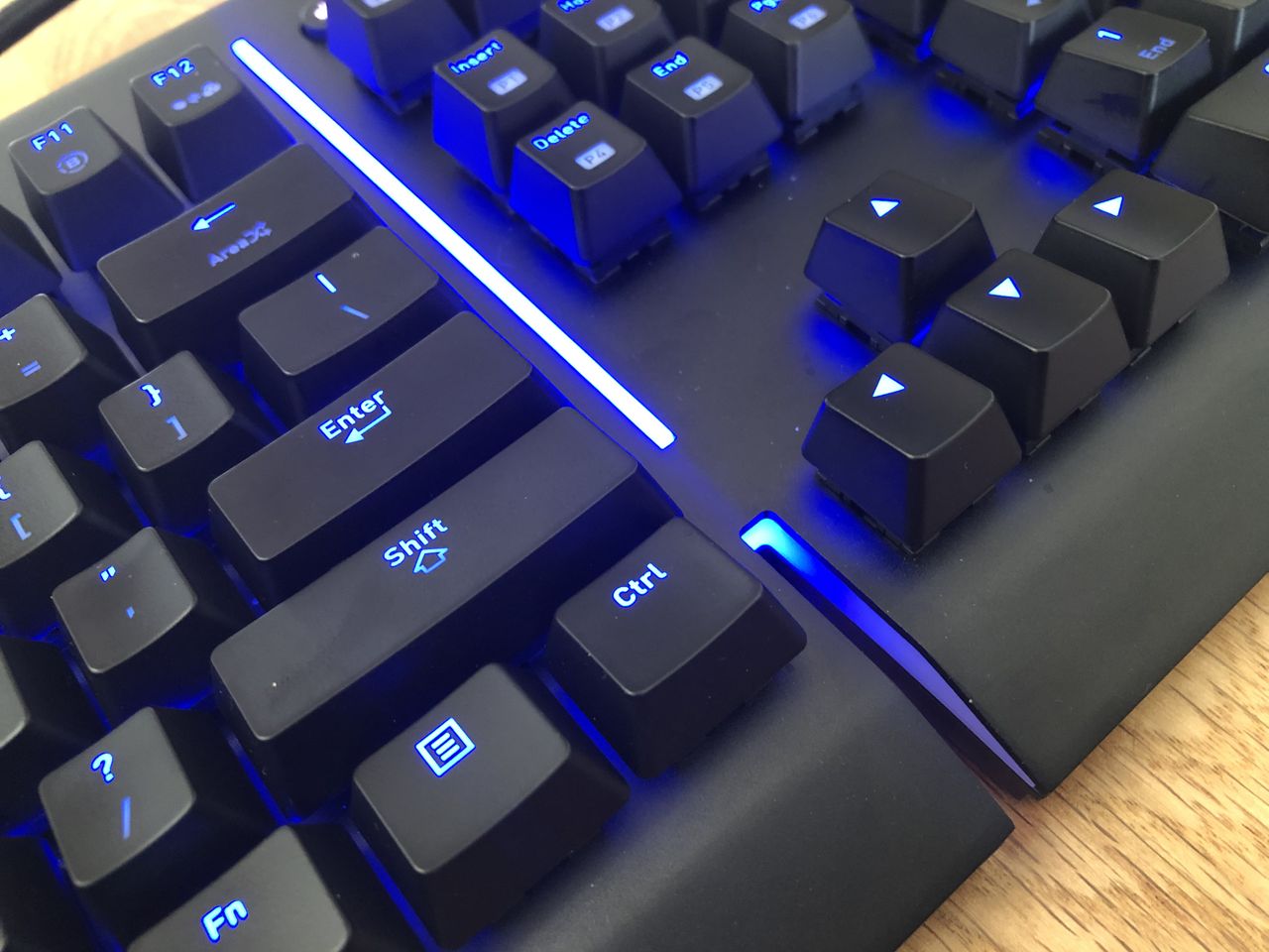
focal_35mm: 28
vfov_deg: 49.7
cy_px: 476
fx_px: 1026
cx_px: 634
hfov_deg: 63.4
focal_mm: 3.99
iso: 100
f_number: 1.8
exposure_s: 1/5
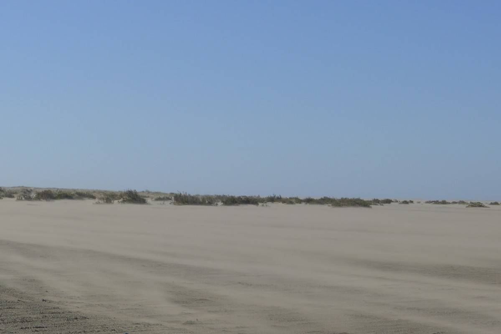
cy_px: 167
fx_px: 1670
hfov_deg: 17.1
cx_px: 250
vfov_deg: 11.4
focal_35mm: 120
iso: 80
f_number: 5
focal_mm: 19.2
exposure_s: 1/800
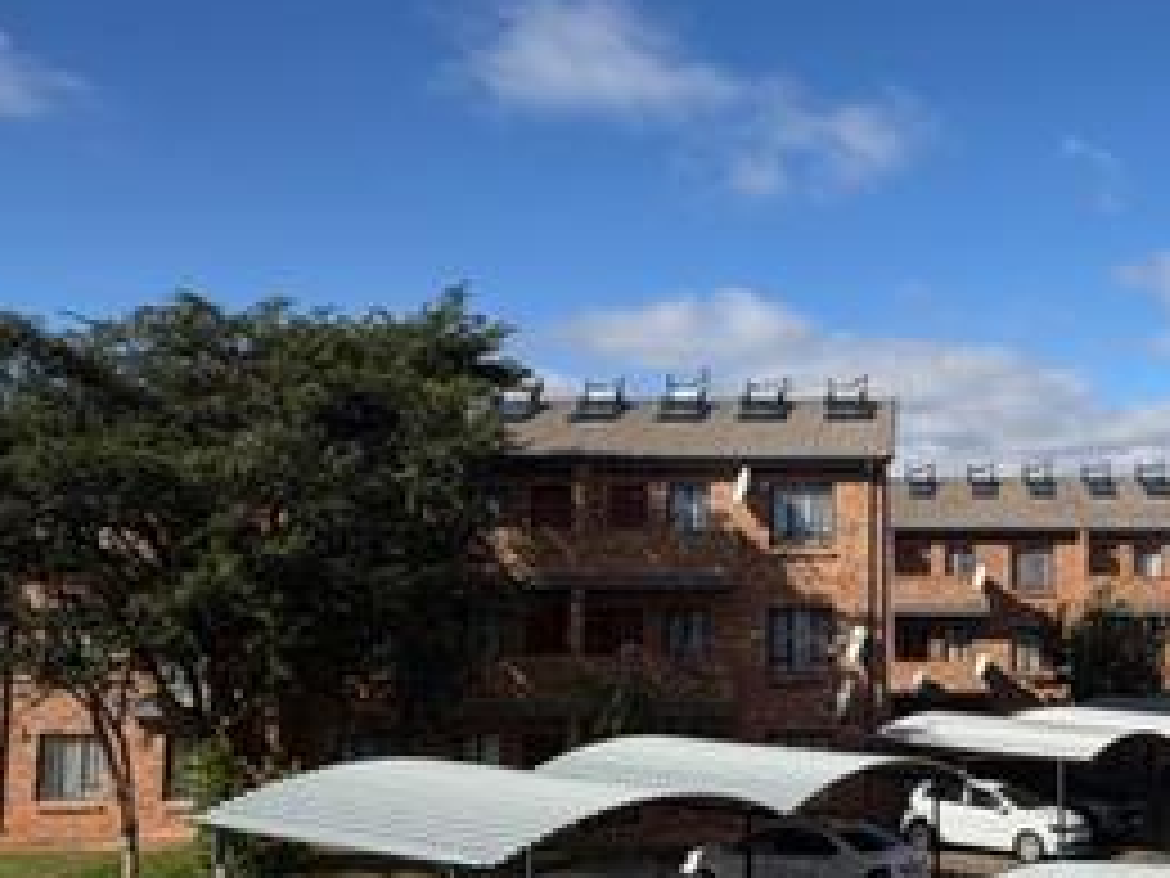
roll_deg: +1.2
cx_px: 932
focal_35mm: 43
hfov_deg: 42.0
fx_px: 1453
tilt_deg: +7.1
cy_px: 464
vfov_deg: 33.6
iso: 20
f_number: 2.2
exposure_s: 1/1033
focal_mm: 2.22
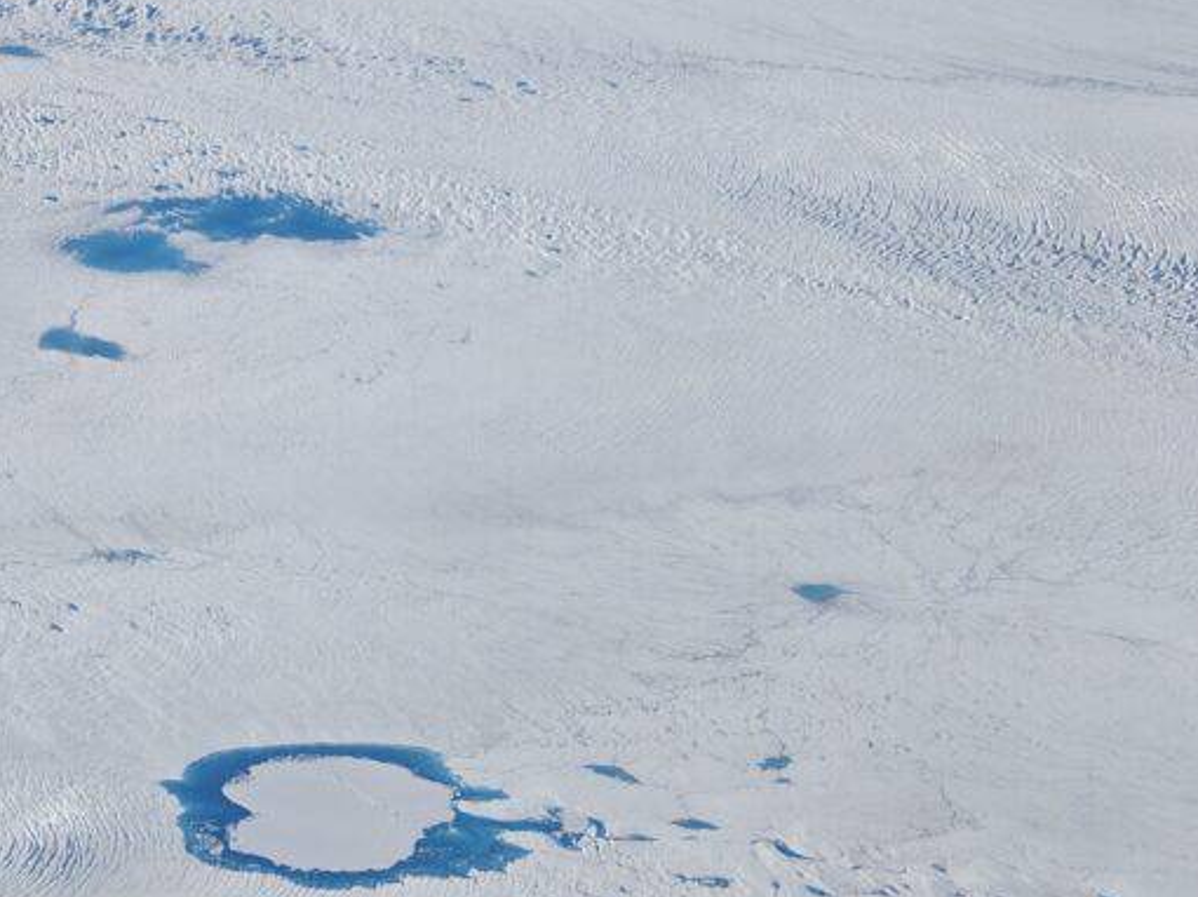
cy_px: 407
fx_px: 5223
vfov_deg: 9.8
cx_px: 235
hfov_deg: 13.0
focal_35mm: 151
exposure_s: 1/1400
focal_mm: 13.3
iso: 50
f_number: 2.5
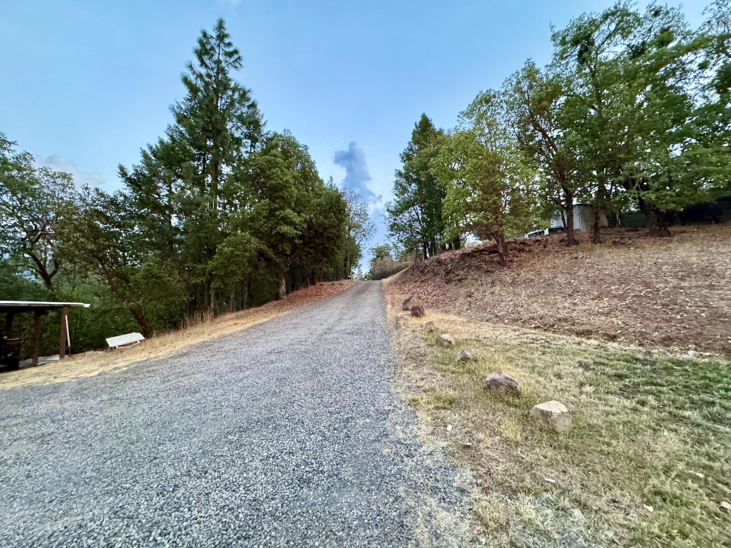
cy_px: 274
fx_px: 296
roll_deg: -0.5
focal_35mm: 14
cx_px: 366
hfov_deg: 102.1
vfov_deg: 85.7
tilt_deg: +8.6
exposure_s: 1/60
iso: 800
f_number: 2.2
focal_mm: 2.22
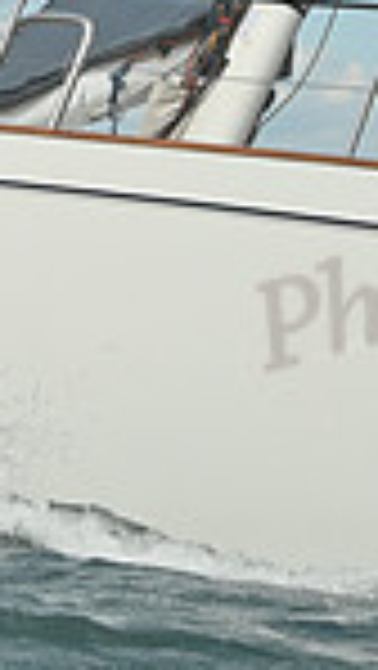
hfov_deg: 4.3
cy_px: 83
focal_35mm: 285
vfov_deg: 7.5
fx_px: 5070
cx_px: 27
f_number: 10
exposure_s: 1/1250
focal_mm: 70
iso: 320
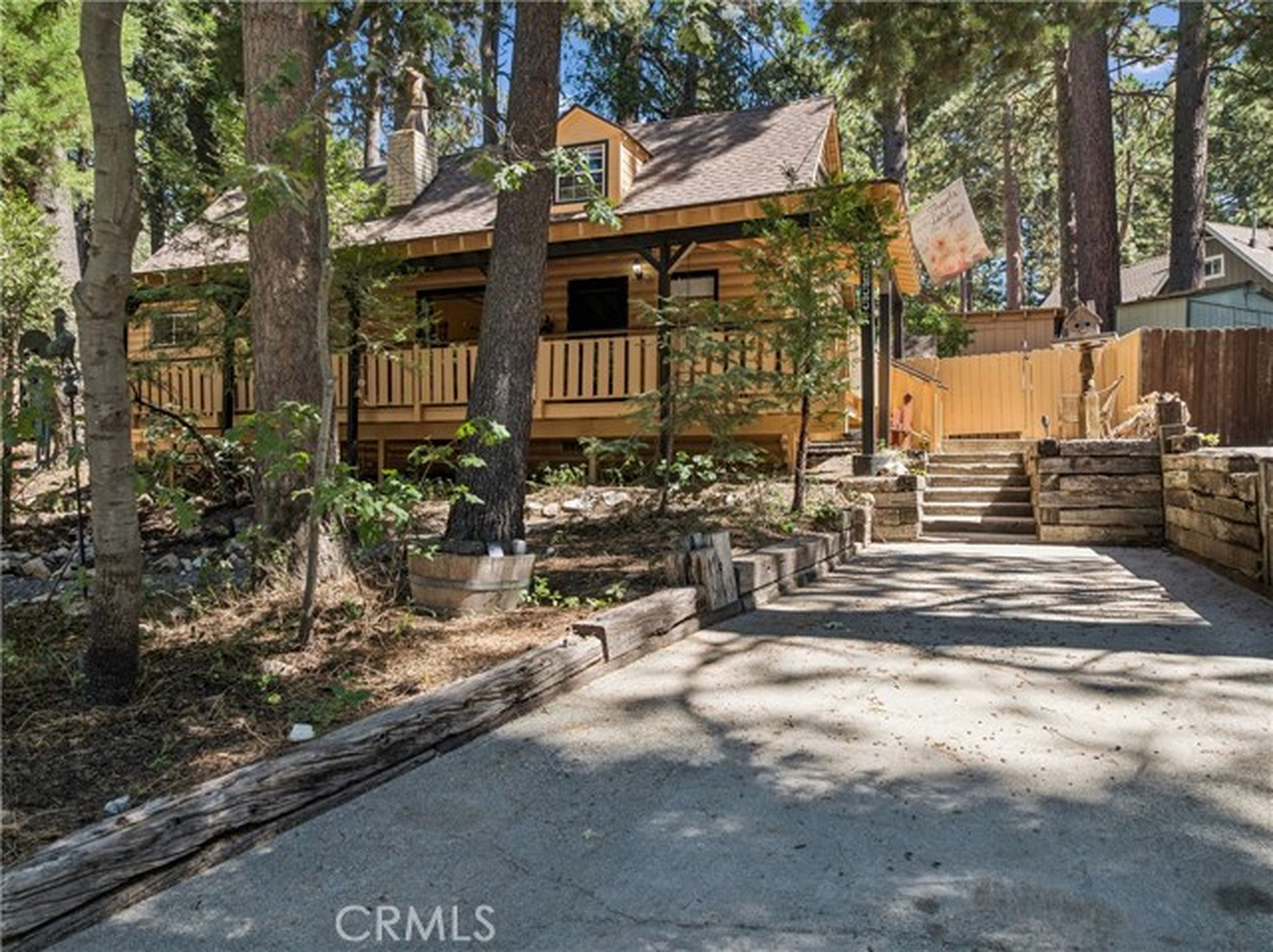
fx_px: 882
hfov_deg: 71.6
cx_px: 636
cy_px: 476
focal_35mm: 24
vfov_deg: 56.8
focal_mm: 12.3
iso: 100
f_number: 2.8
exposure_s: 1/20
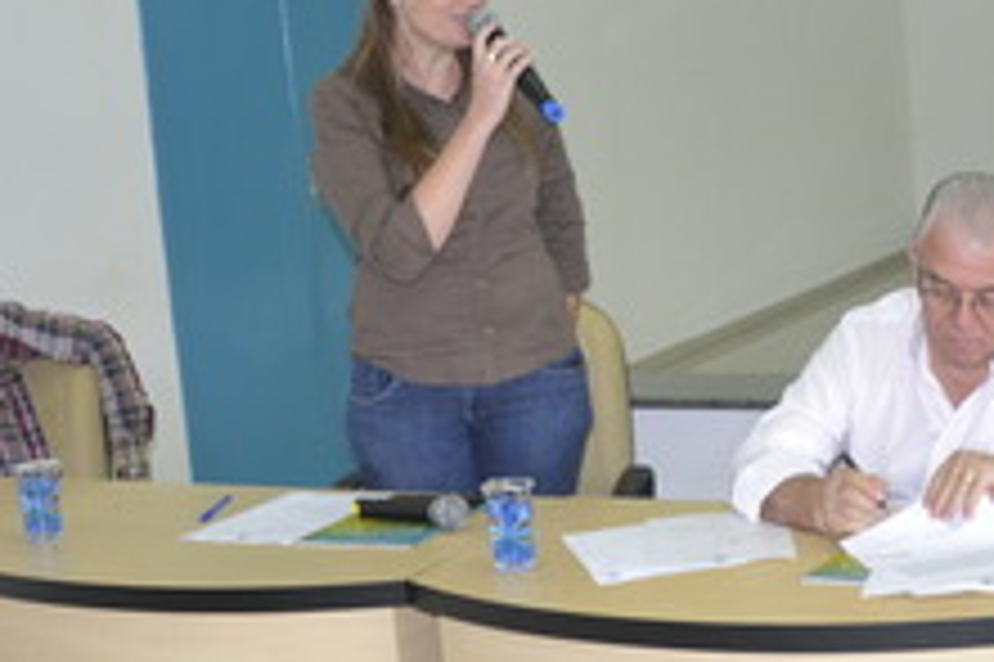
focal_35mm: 74
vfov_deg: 18.4
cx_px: 708
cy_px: 320
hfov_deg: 27.1
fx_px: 2042
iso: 1000
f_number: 3.8
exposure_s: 1/60
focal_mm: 22
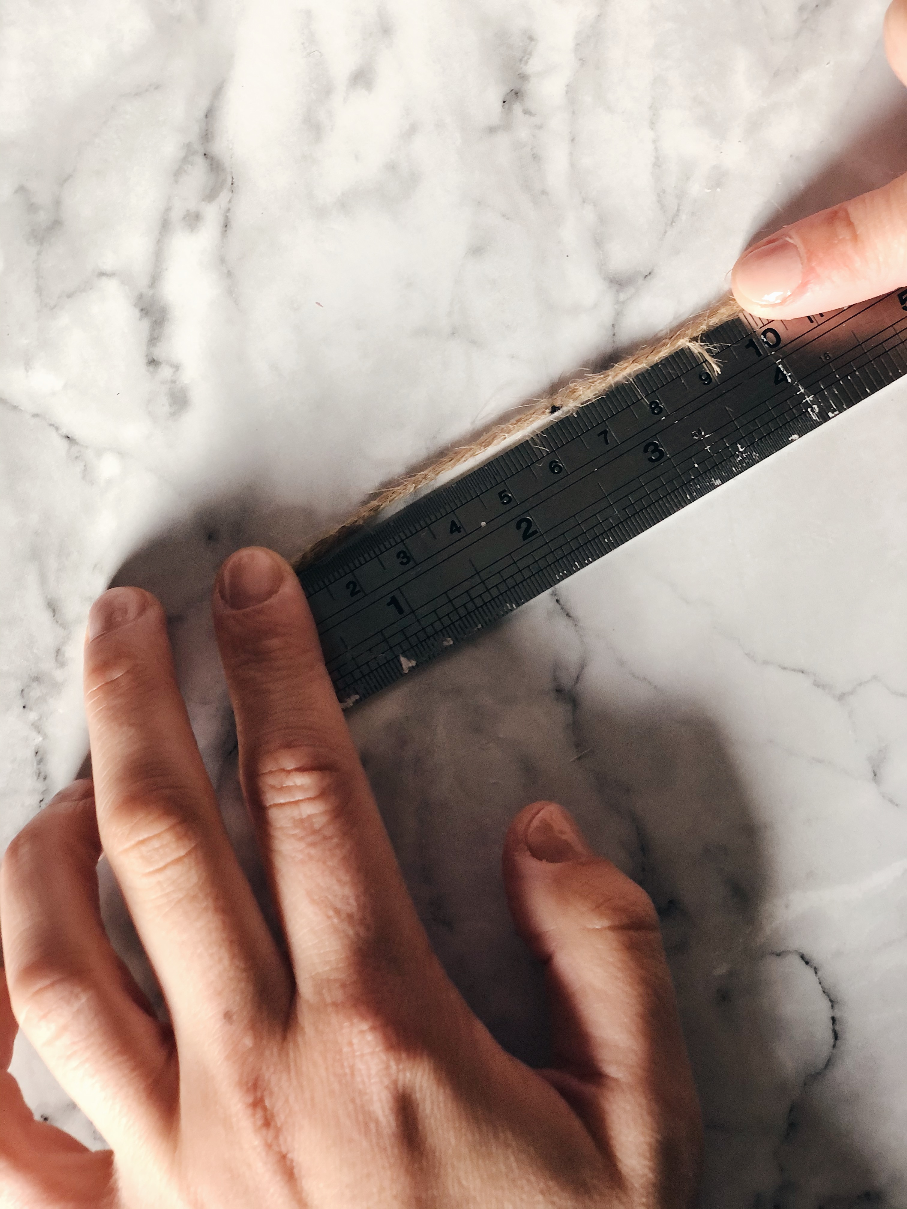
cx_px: 454
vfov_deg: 36.8
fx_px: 1817
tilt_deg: -84.4
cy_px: 604
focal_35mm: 52
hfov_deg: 28.0
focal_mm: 6
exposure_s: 1/40
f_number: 2.4
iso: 100
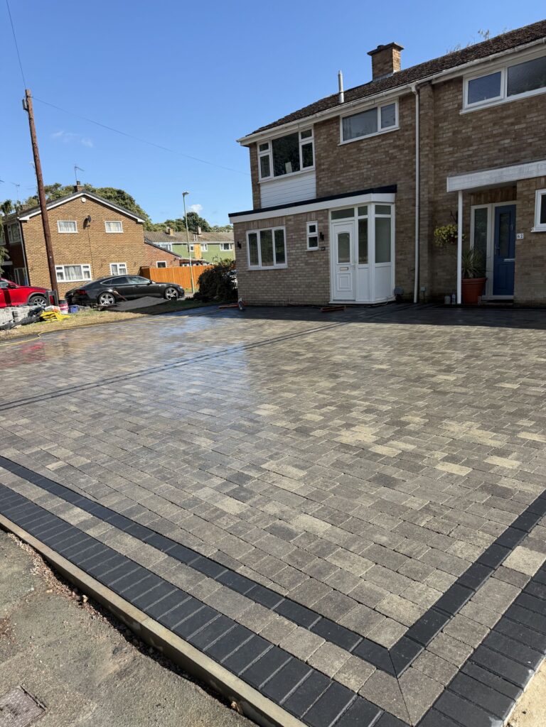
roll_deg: +3.7
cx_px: 273
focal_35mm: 24
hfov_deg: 56.8
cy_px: 364
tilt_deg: -11.1
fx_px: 505
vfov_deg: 71.6
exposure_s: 1/3145
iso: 80
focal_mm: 6.76
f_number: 1.78
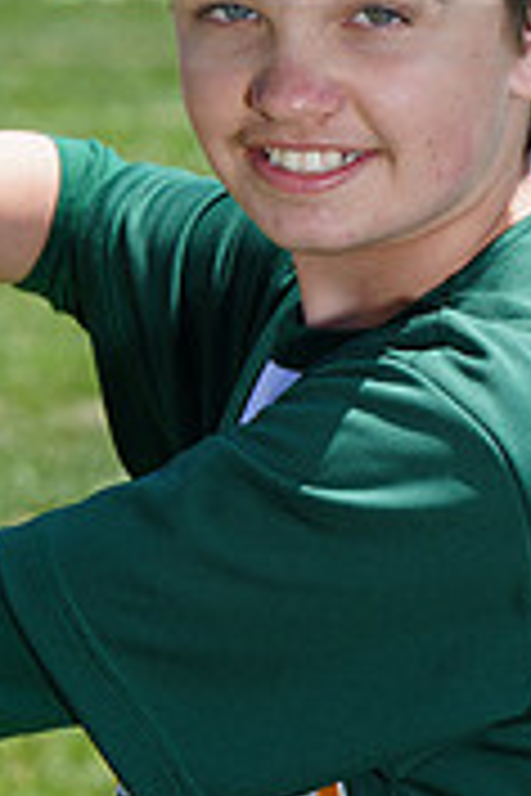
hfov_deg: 3.2
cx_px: 277
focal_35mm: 436
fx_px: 9646
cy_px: -76
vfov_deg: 4.7
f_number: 10
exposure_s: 1/200
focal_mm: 133
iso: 200
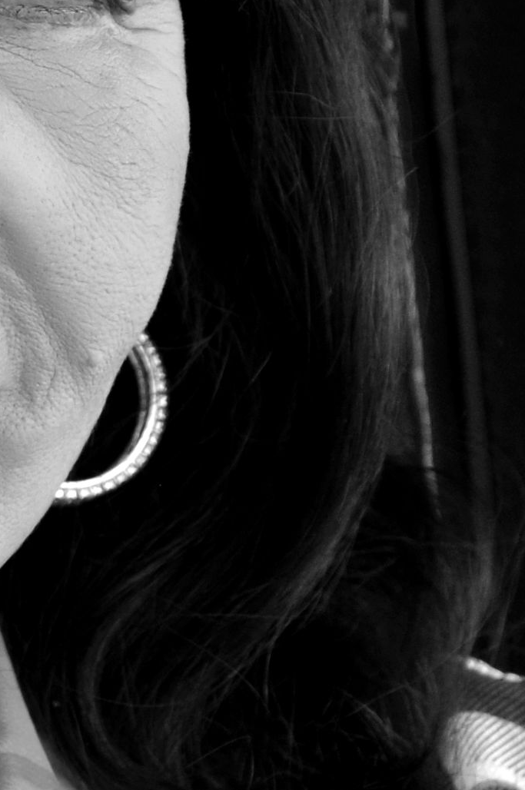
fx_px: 7959
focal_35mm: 363
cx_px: -281
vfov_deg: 5.7
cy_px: 562
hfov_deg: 3.8
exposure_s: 1/250
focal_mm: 58
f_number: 6.3
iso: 400
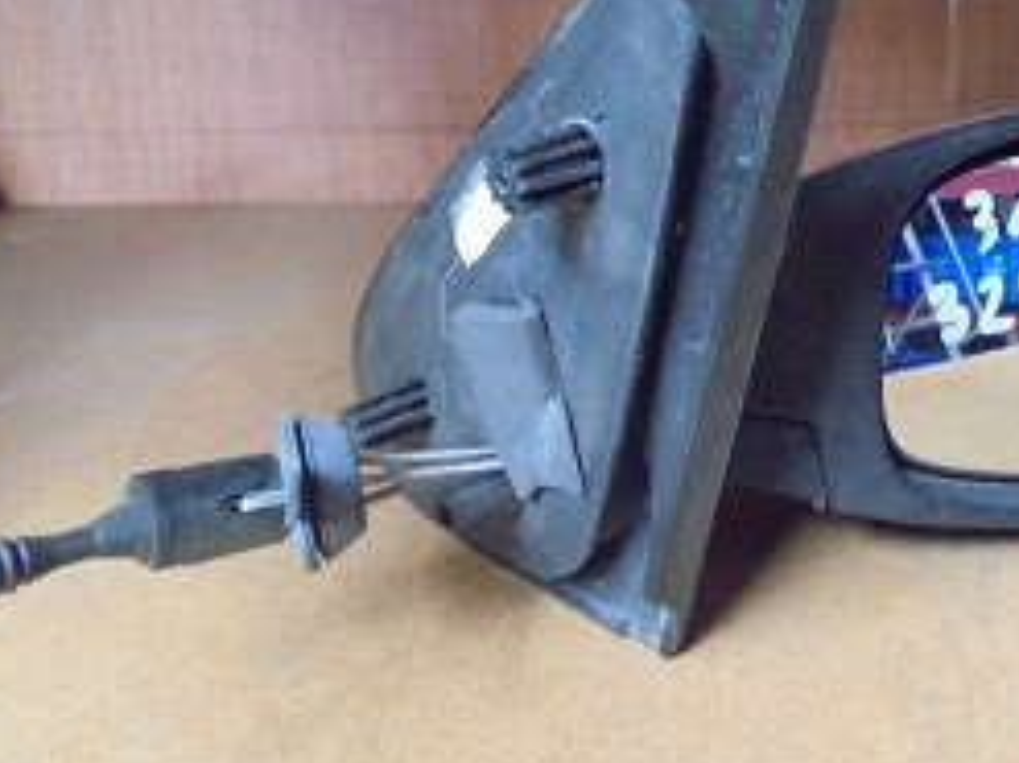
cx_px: 687
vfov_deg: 34.4
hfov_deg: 45.0
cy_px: 198
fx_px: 1206
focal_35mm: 41
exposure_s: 1/13
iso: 800
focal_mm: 4.6
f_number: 3.5
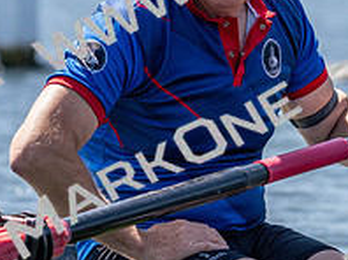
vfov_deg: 2.1
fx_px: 7029
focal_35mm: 700
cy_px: 76
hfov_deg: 2.8
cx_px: 250
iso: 400
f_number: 5.6
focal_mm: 248
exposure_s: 1/2000
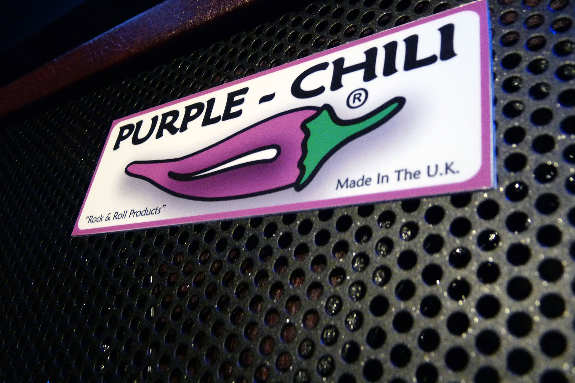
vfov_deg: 42.2
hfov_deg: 60.3
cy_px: 164
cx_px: 290
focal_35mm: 31
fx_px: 495
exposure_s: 1/6
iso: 400
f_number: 3
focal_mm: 5.2
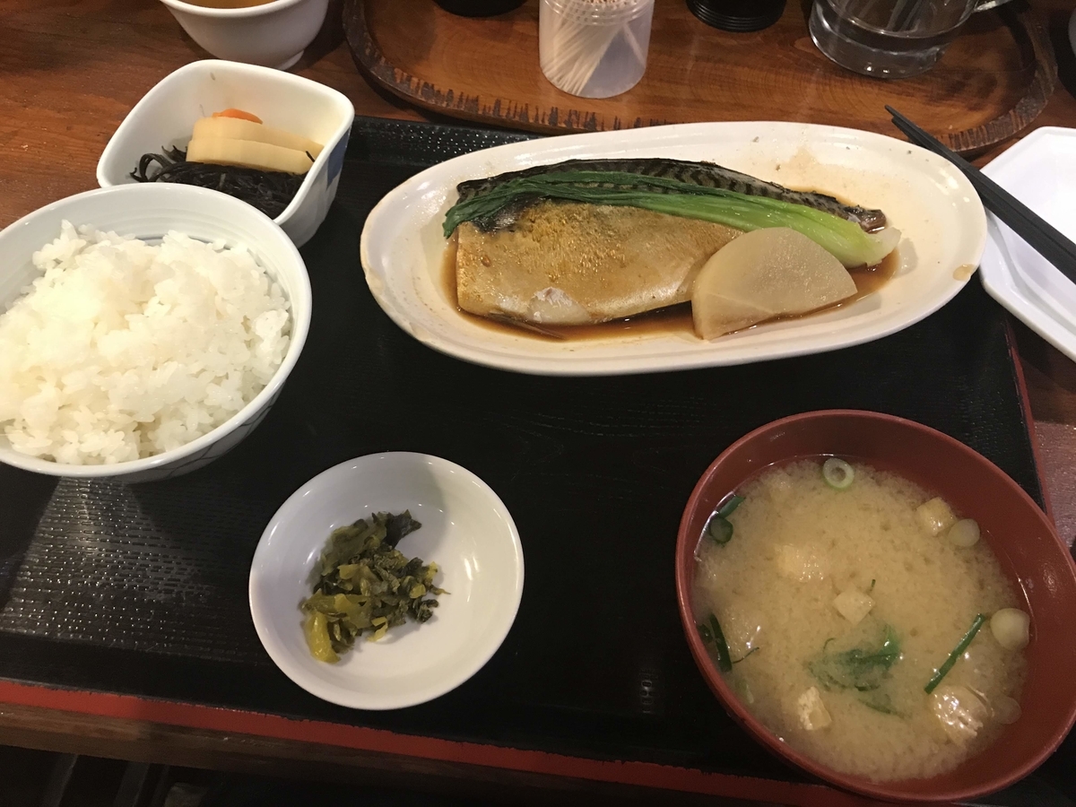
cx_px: 538
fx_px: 870
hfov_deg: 63.4
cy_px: 404
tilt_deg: -58.0
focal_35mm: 28
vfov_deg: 49.7
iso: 80
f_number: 1.8
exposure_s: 1/15
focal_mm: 3.99
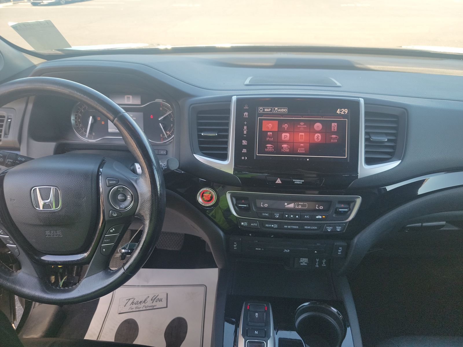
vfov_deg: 56.8
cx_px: 232
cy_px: 174
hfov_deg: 71.6
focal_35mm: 24
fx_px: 321
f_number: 1.8
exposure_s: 1/59
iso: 53
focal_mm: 6.7
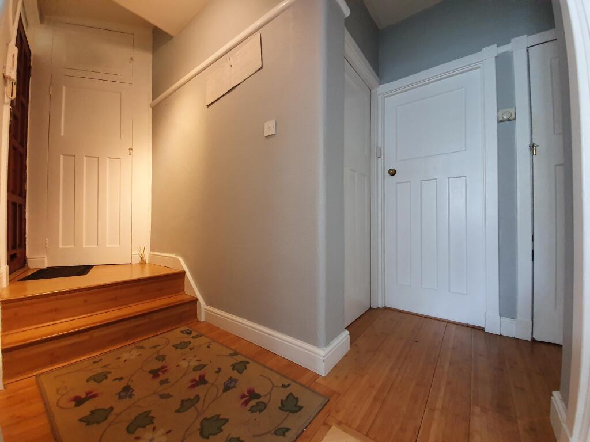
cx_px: 295
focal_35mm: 13
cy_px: 221
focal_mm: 1.8
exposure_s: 1/33
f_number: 2.2
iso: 400
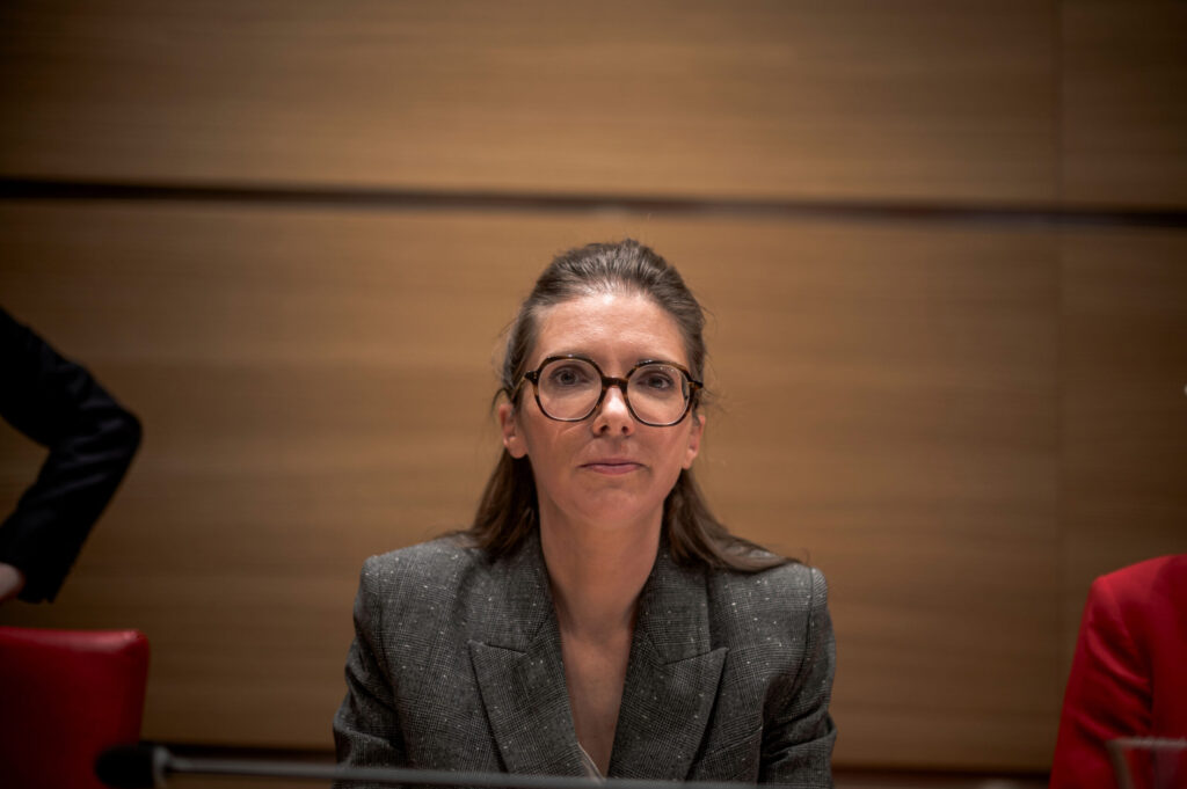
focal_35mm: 50
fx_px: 1647
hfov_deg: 39.6
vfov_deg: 26.9
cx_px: 594
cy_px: 394
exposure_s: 1/250
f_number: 1.4
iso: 360
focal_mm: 50
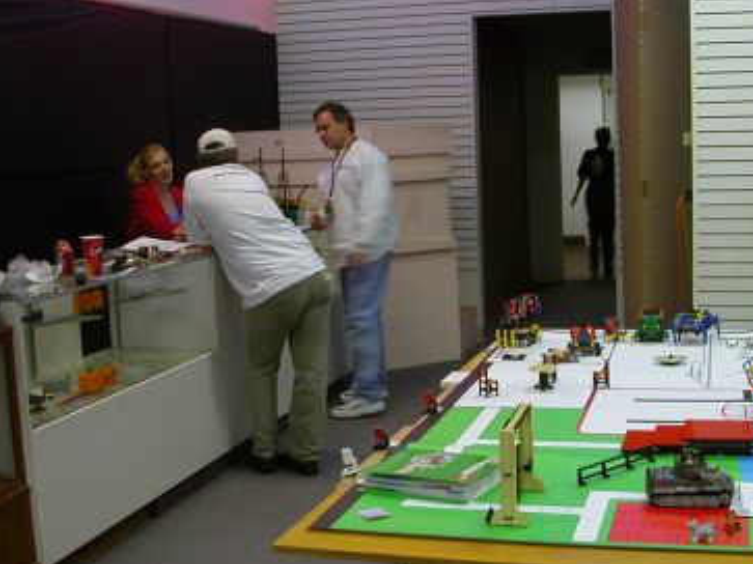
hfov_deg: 37.1
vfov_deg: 28.5
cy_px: 287
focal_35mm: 51
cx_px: 498
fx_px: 1109
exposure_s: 1/12.5
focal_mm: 5.6
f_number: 2.7
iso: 100
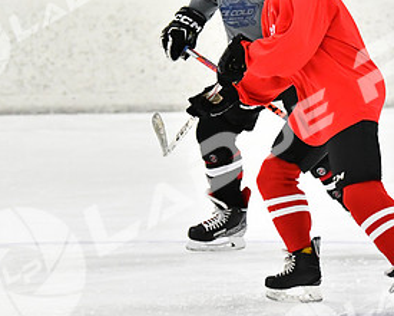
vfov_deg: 4.3
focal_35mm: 356
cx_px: 275
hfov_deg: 5.4
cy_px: 124
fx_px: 4151
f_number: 2.8
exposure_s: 1/1250
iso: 5000
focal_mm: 120
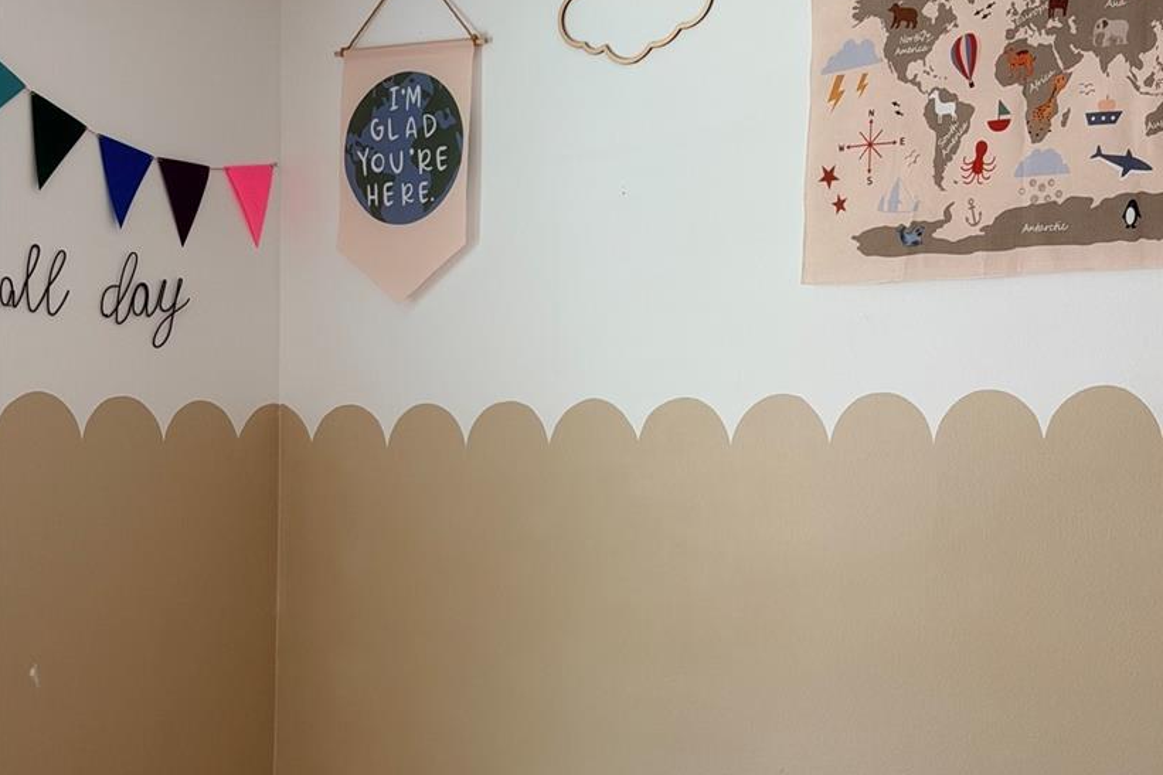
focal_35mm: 73
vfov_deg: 18.6
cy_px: 517
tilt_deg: +3.1
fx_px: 2358
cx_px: 633
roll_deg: +0.2
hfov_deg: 27.7
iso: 80
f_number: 1.78
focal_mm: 6.76
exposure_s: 1/121
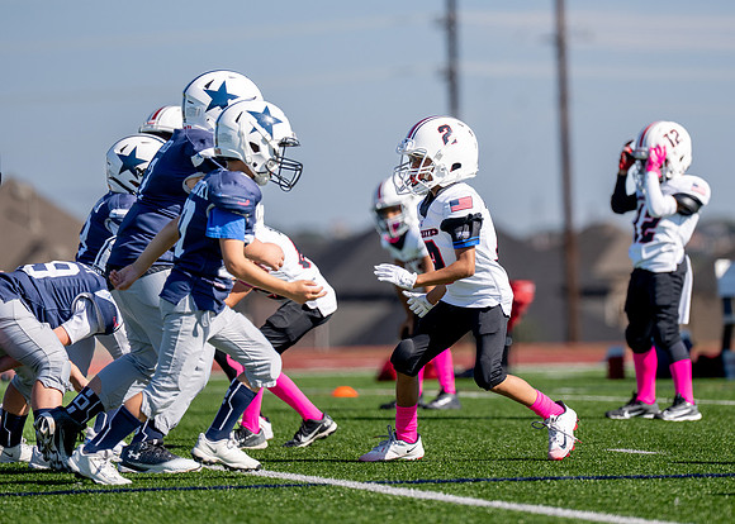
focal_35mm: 266
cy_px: 216
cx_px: 489
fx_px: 5558
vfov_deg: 5.4
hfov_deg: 7.6
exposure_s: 1/4000
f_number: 2.8
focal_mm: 200
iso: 160
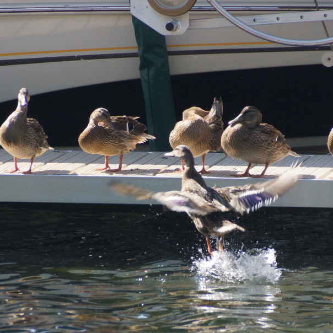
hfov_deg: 3.3
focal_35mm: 527
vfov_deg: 3.3
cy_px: 180
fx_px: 5736
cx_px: 208
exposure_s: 1/400
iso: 640
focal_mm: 250
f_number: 6.3
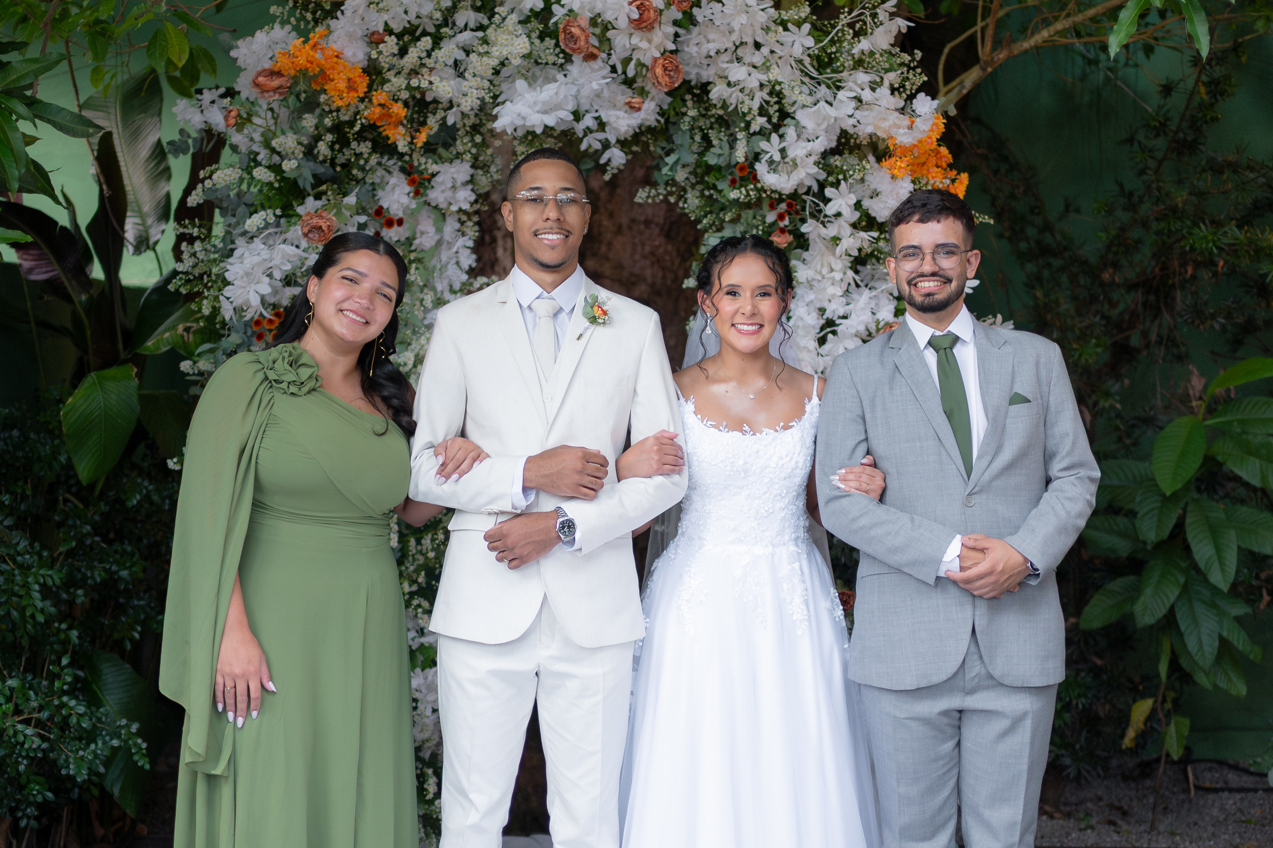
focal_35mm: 54
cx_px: 610
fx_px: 1915
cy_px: 435
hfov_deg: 36.8
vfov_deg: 25.0
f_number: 1.4
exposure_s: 1/400
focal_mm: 35
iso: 1000
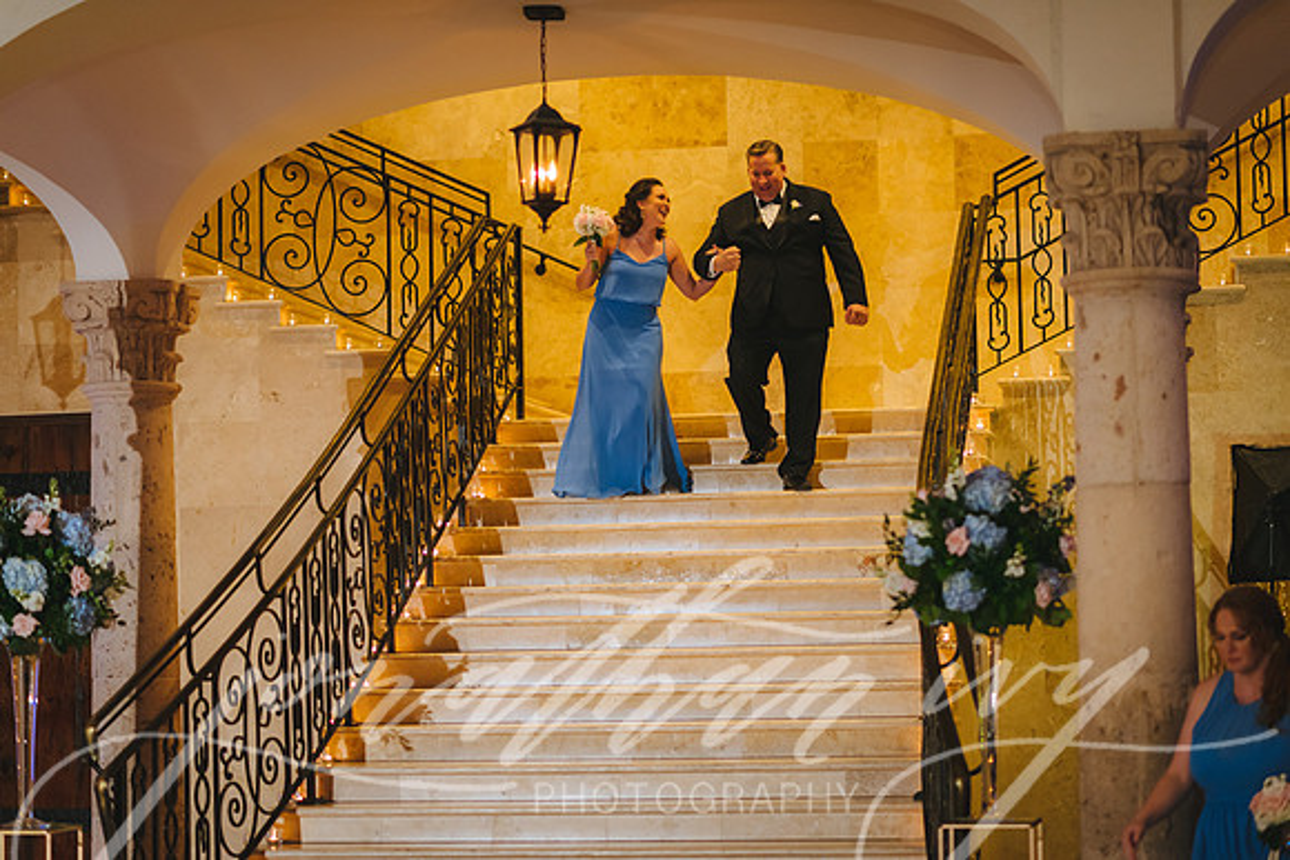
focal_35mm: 85
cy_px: 430
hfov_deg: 23.9
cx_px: 645
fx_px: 3046
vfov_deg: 16.1
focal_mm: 85
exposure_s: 1/160
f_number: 2
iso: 1600
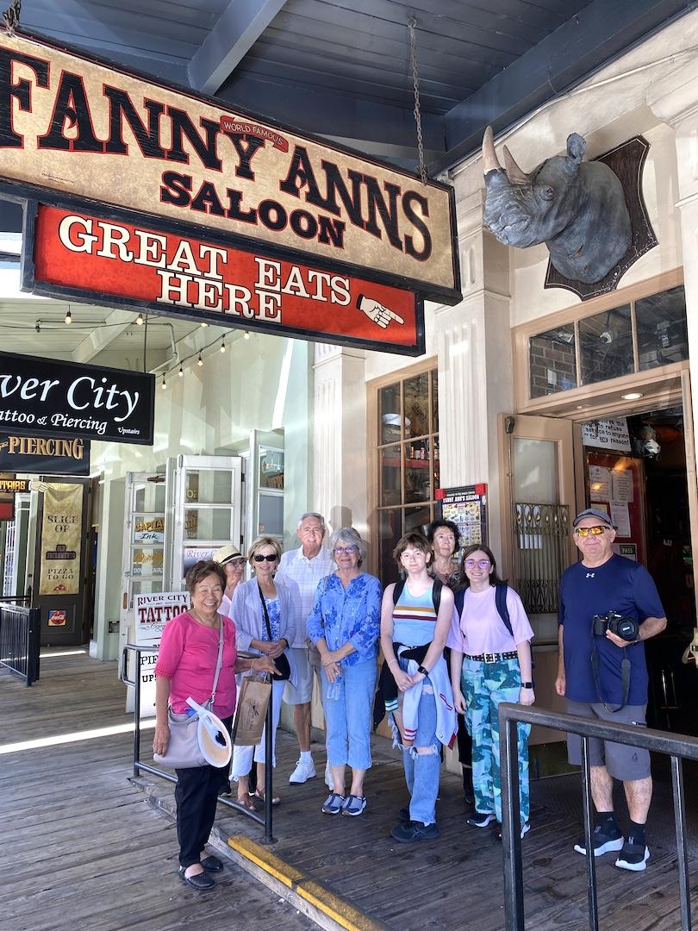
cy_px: 466
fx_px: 699
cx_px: 349
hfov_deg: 53.1
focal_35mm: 26
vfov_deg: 67.3
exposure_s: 1/120
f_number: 1.8
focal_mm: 4.25
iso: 50
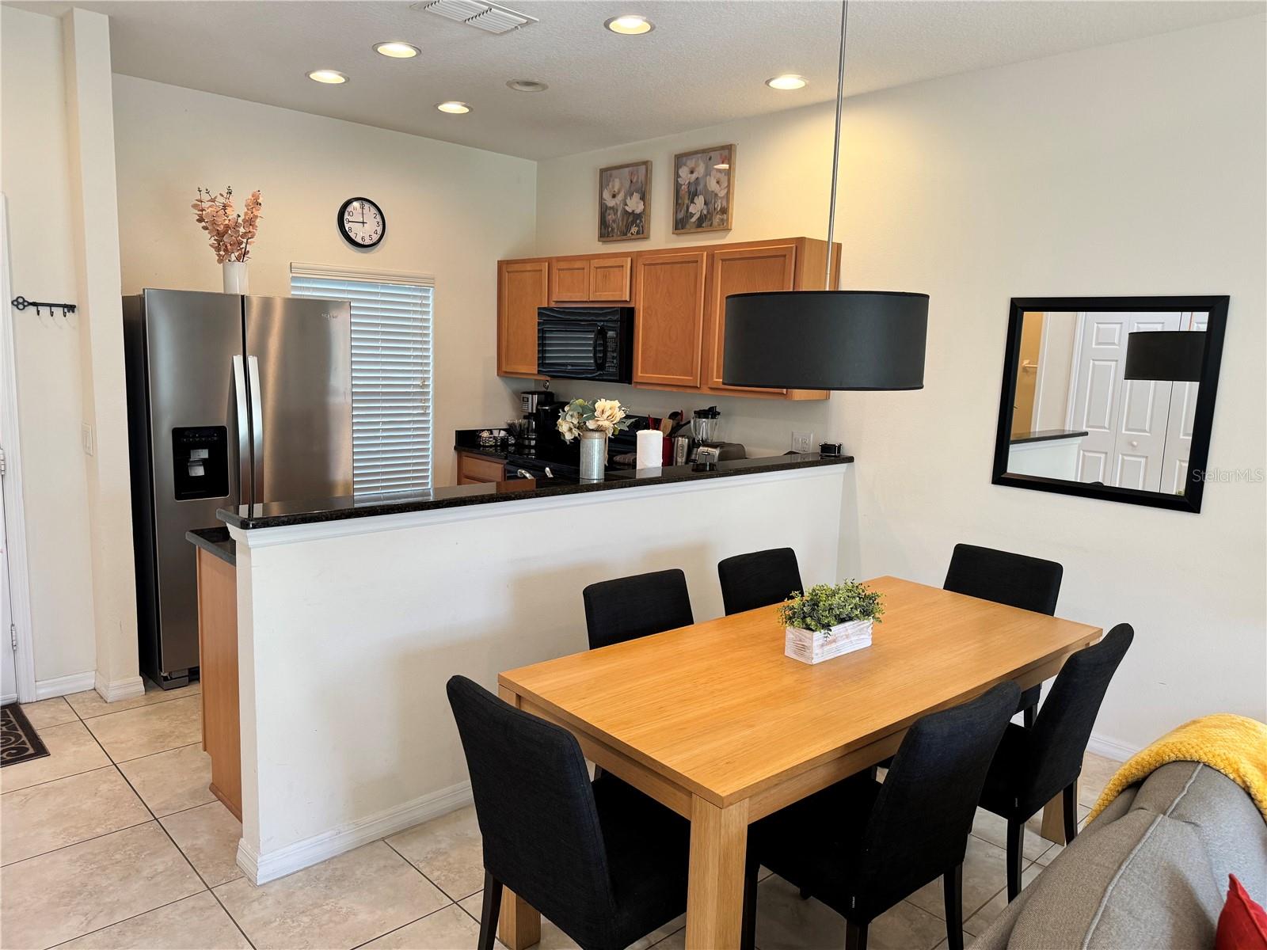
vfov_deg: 56.8
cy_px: 475
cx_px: 634
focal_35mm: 24
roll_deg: -2.4
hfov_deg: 71.6
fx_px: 878
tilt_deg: -9.4
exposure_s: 1/120
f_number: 1.78
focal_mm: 6.76
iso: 200
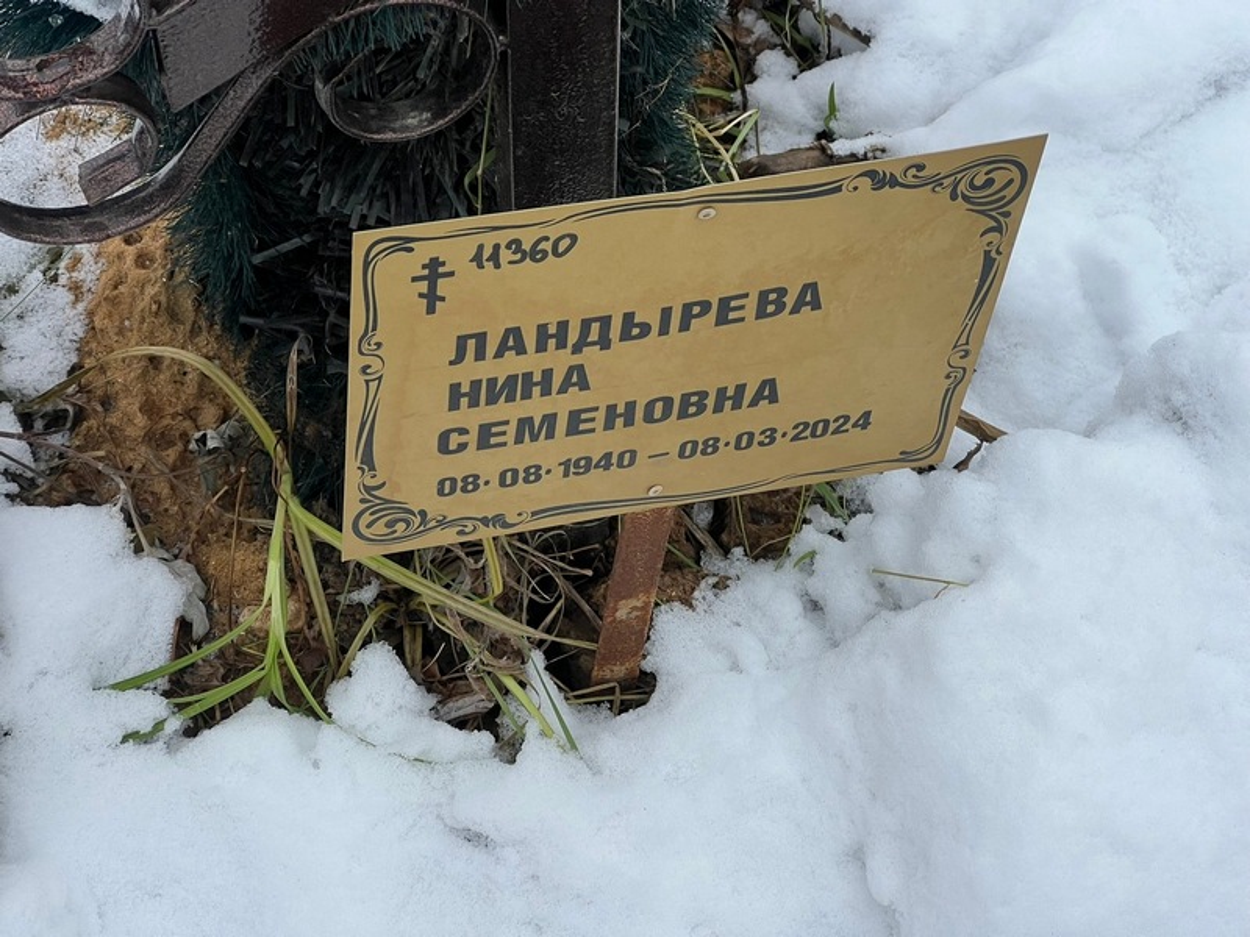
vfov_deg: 19.1
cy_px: 468
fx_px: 2781
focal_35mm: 77
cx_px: 625
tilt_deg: -56.0
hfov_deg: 25.3
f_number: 2.8
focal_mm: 9
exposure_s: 1/99
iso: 32
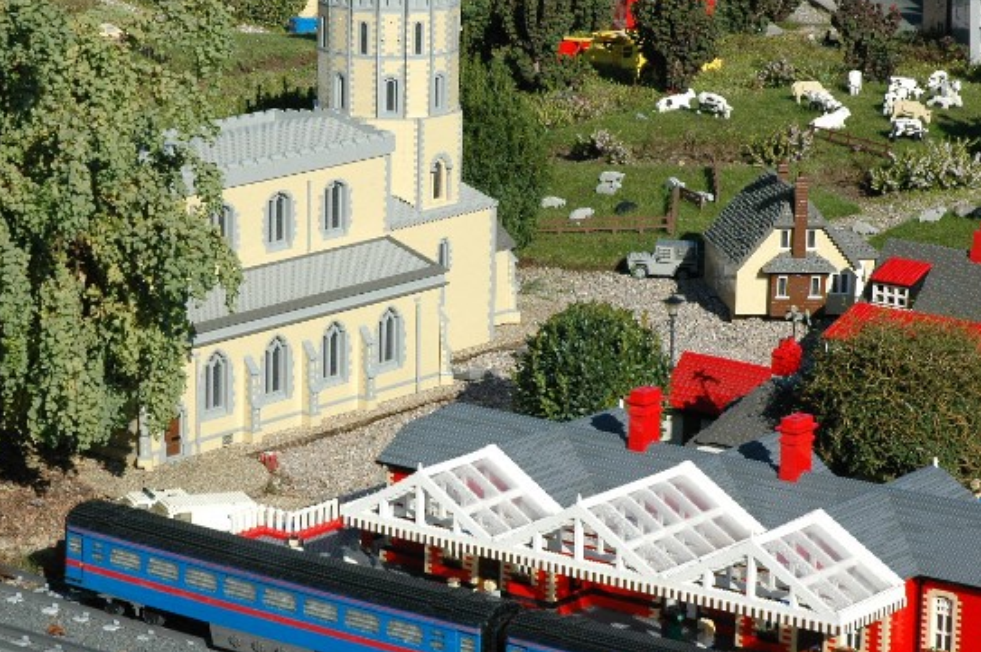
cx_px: 367
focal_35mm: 115
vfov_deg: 11.9
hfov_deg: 17.8
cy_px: 293
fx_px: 3131
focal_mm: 52
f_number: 9
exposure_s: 1/320
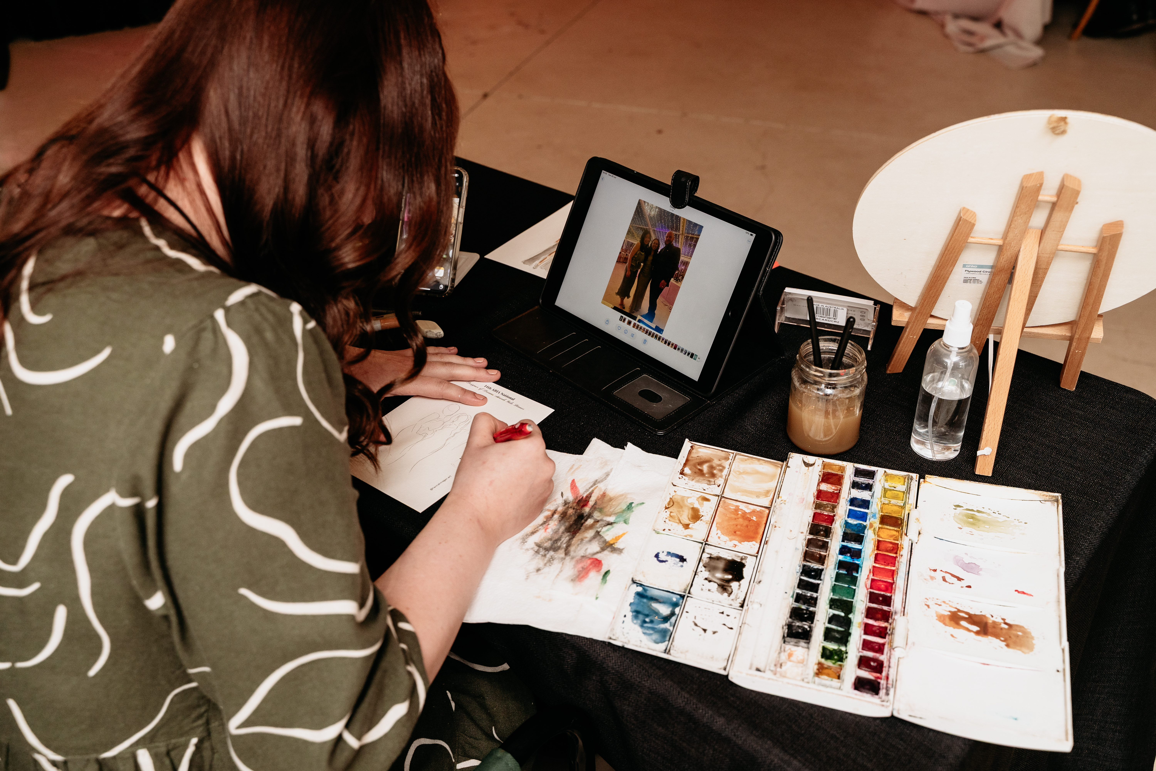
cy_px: 386
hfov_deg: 55.8
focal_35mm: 34
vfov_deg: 38.9
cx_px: 578
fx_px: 1092
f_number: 4.5
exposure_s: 1/200
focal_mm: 34
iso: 400
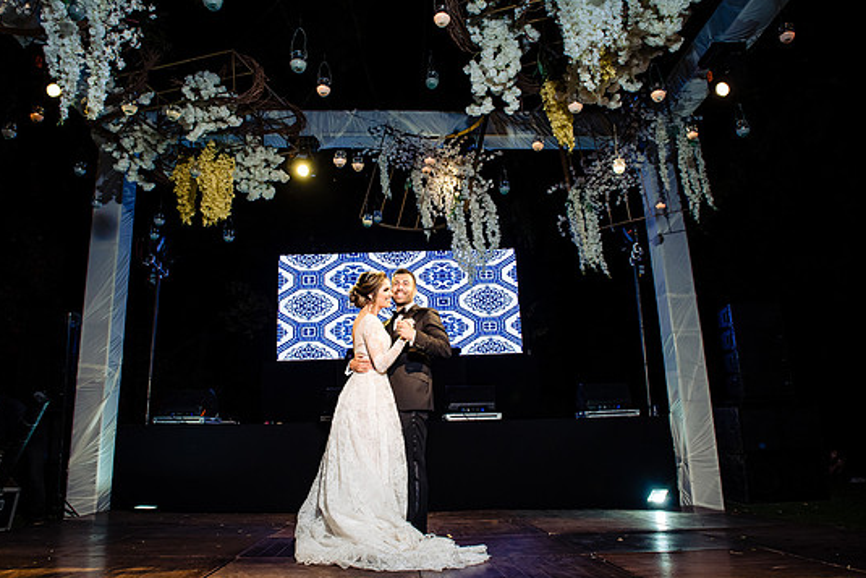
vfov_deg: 49.6
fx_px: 626
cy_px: 284
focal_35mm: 26
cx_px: 410
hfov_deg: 69.3
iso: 1600
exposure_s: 1/160
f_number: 8
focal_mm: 24
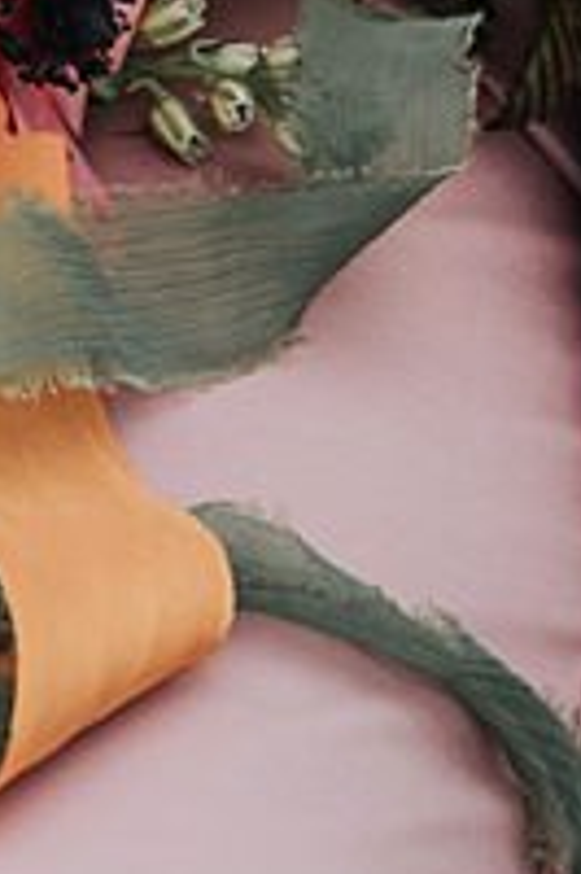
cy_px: -2360
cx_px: -205
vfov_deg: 5.0
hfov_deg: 3.7
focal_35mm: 375
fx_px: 9087
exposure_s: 1/250
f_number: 5.6
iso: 250
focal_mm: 49.9
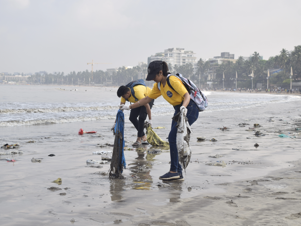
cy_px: 113
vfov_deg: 21.0
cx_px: 149
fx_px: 609
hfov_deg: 27.8
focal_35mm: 70
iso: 100
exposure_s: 1/250
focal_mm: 40
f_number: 6.3
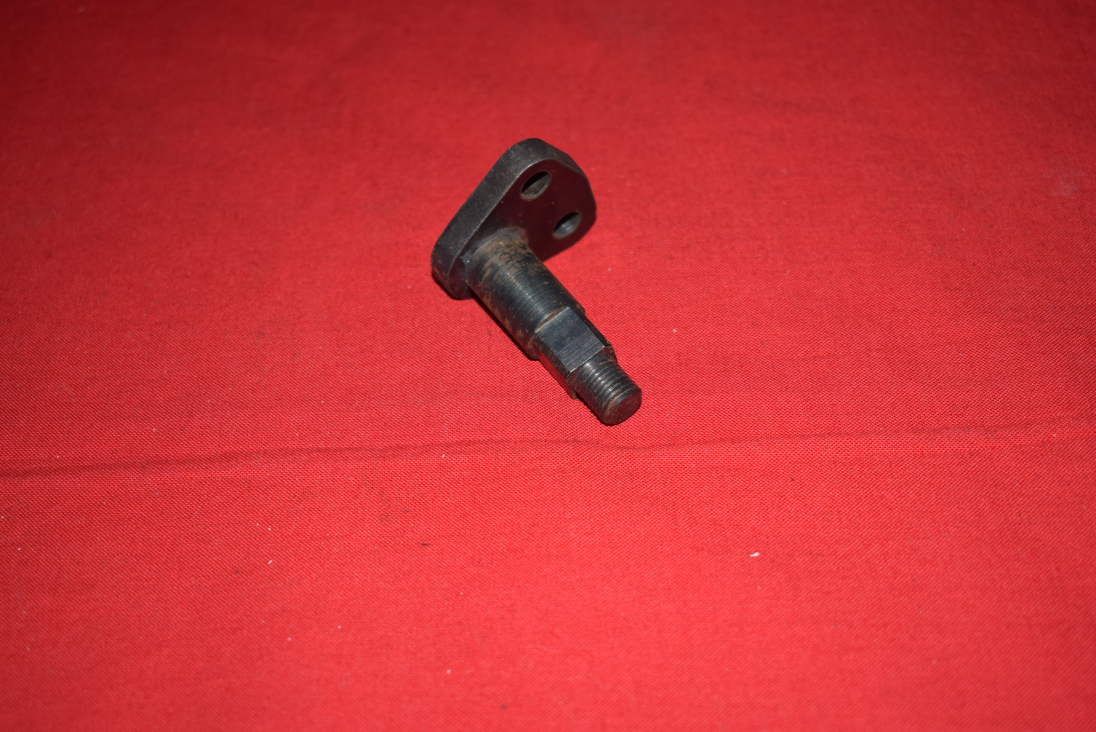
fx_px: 1600
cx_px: 548
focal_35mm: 52
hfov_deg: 37.8
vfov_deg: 25.8
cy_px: 366
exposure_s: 1/200
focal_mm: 35
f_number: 5
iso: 400
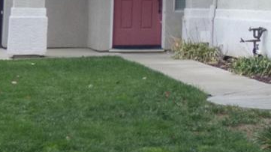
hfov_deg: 12.1
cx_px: 486
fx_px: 1171
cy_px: -99
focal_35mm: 163
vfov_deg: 7.3
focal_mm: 6.47
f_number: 3.5
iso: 125
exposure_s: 1/60
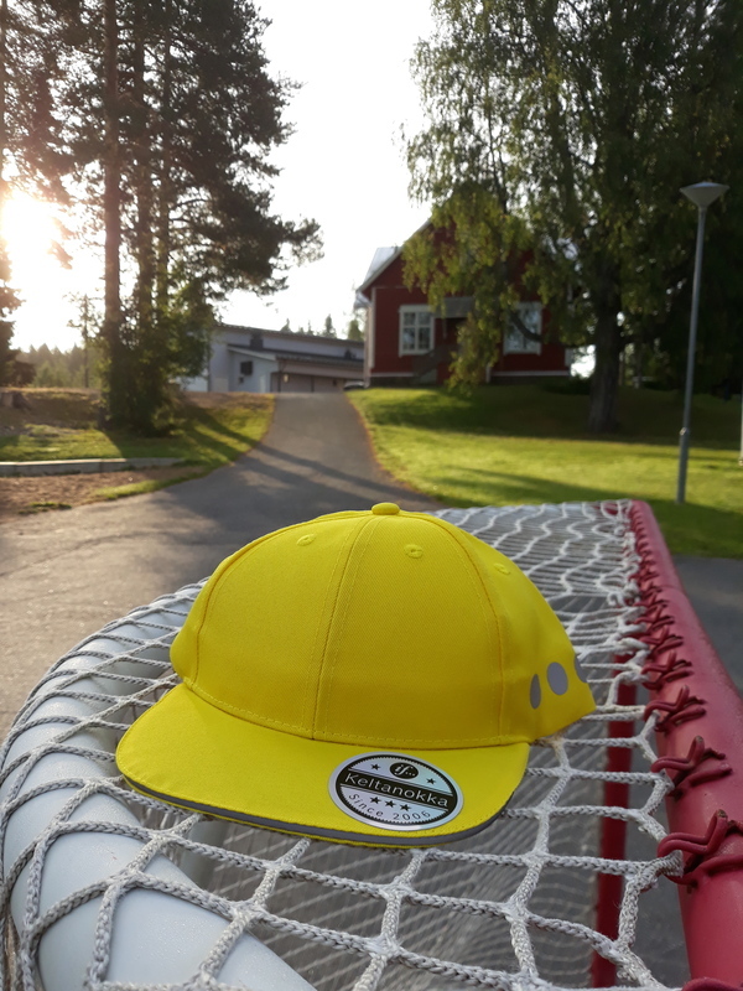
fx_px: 773
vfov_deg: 65.3
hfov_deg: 51.4
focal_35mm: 27
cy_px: 496
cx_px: 372
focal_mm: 3.71
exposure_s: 1/602
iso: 40
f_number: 1.7
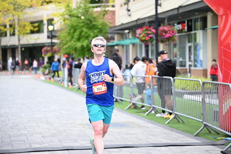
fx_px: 584
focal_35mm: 91
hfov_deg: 22.4
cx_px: 116
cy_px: 77
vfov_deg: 15.0
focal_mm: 91
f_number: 2.8
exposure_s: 1/1600
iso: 800
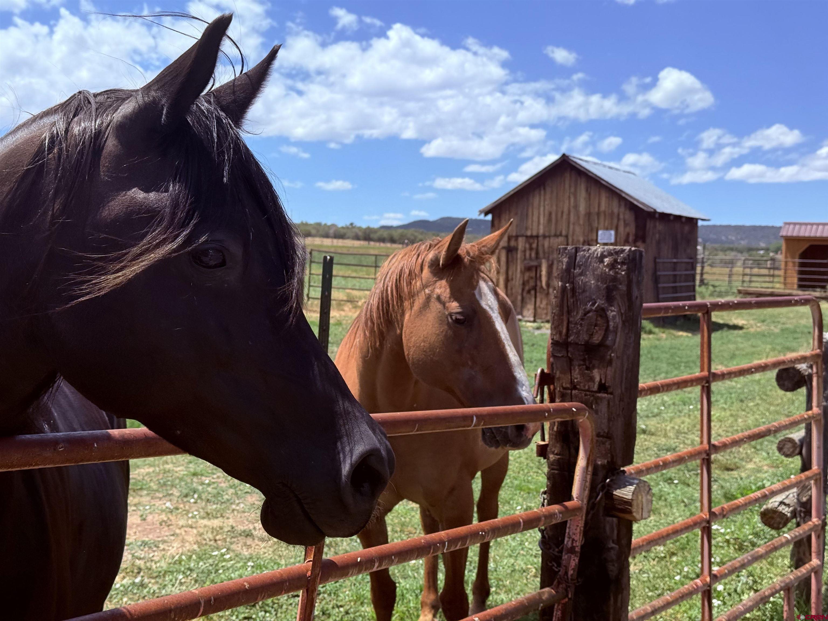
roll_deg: +2.3
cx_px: 414
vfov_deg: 30.3
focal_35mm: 48
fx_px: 1148
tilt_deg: +1.7
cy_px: 310
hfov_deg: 39.7
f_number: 1.78
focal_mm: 6.76
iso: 100
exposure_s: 1/5587
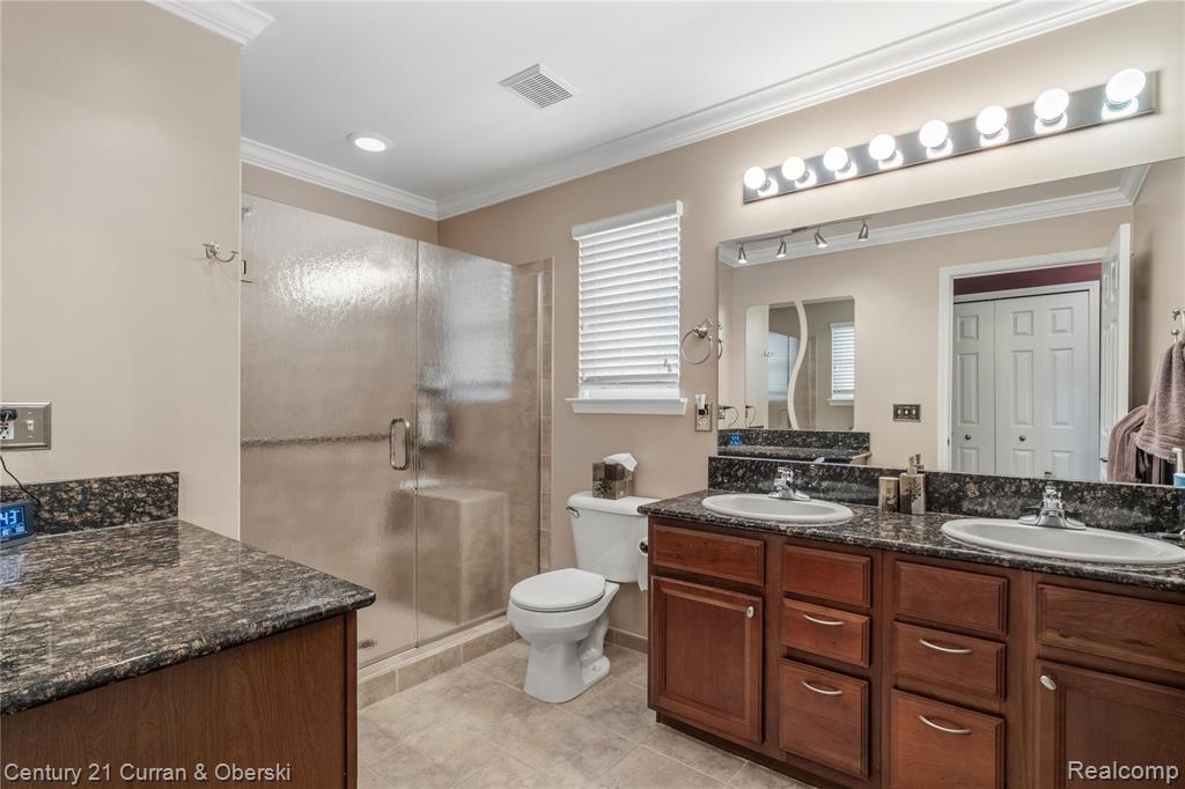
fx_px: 559
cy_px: 394
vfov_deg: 70.4
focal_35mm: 17
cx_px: 592
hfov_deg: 93.3
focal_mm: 11.1
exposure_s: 1
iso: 800
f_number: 8
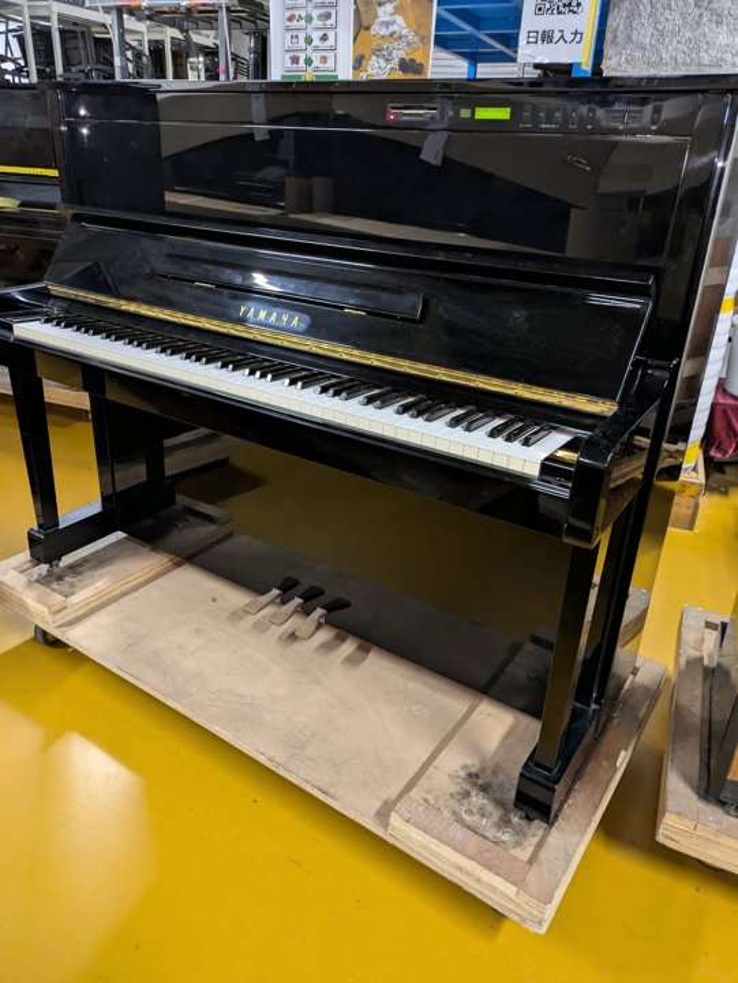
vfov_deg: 69.4
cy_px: 492
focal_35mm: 25
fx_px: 710
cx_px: 369
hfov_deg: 54.9
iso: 308
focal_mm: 5.43
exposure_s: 1/25
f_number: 1.89
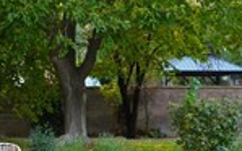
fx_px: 1371
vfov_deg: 6.3
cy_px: 71
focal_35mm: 208
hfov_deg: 10.0
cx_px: -31
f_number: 3.5
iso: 64
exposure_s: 1/30
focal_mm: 28
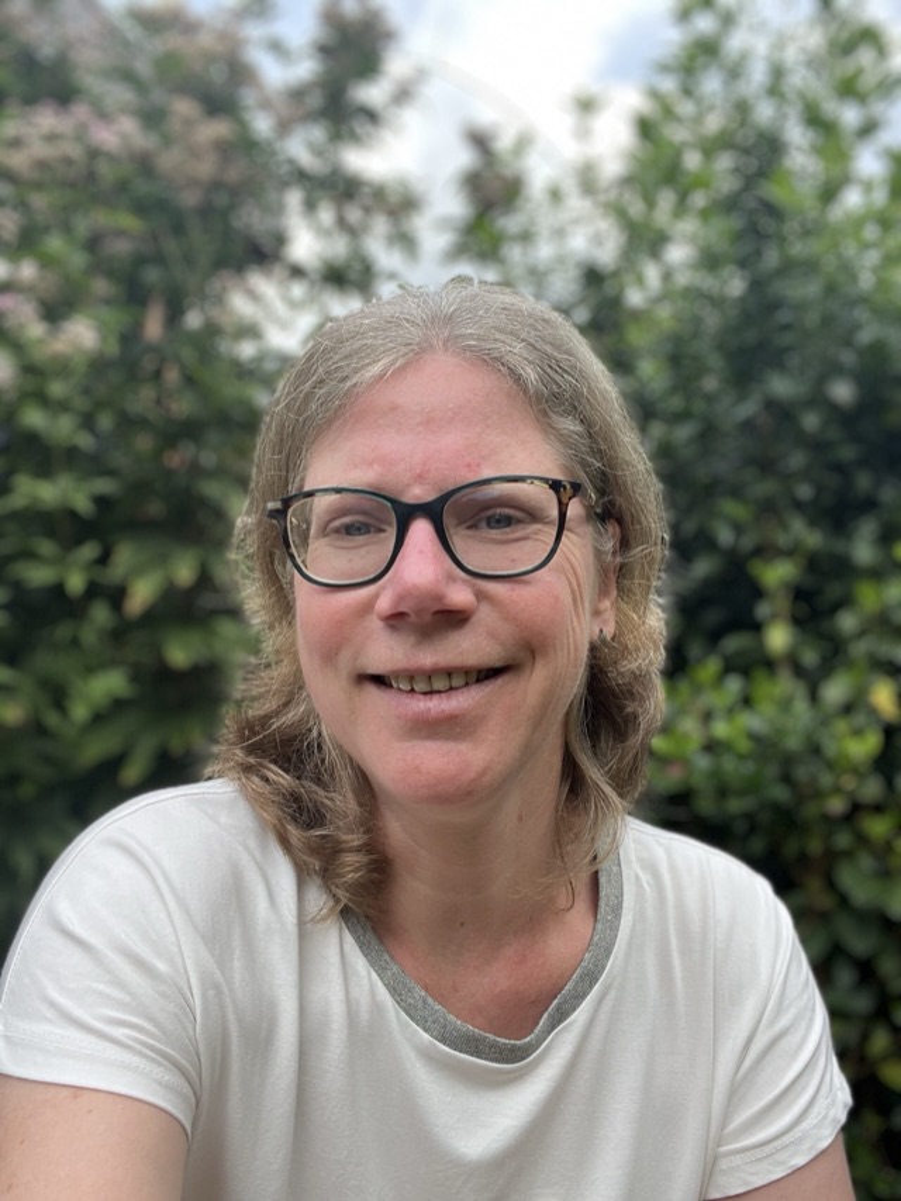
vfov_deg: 60.0
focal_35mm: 30
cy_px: 600
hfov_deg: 46.8
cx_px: 450
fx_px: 1041
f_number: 2.2
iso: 32
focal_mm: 2.71
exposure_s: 1/176
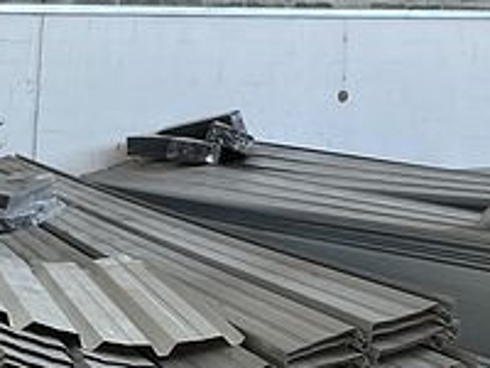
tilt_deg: +7.4
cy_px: -155
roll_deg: +1.9
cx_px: 715
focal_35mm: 104
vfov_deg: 13.5
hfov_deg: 17.2
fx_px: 1472
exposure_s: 1/122
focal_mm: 5.1
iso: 100
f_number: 1.6
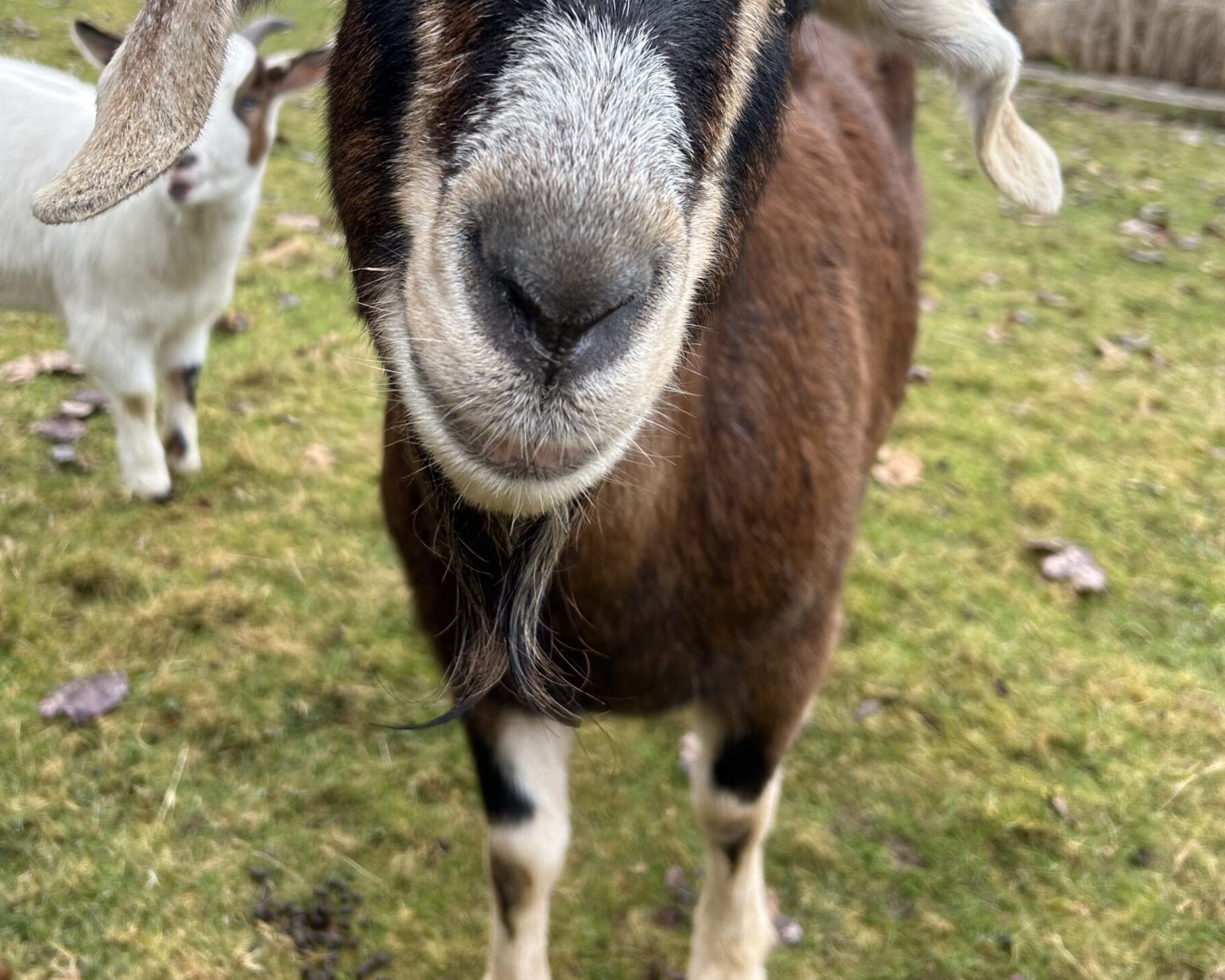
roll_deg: -3.4
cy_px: 267
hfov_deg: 50.3
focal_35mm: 36
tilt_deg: -14.8
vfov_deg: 40.2
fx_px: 1305
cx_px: 578
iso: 40
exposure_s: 1/186
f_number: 1.5
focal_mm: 5.7
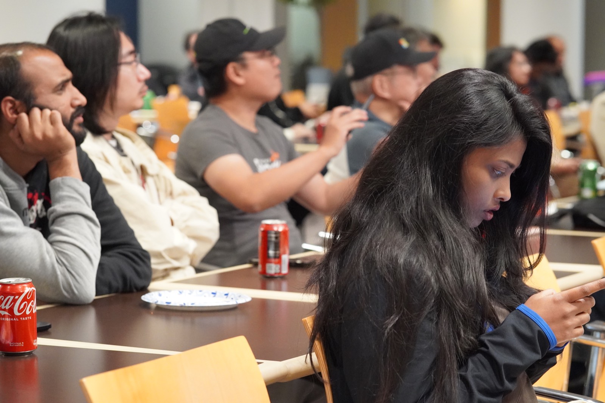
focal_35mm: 112
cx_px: 302
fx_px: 1890
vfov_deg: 12.2
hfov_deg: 18.2
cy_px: 202
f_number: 4
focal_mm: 75
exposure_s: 1/160
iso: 6400
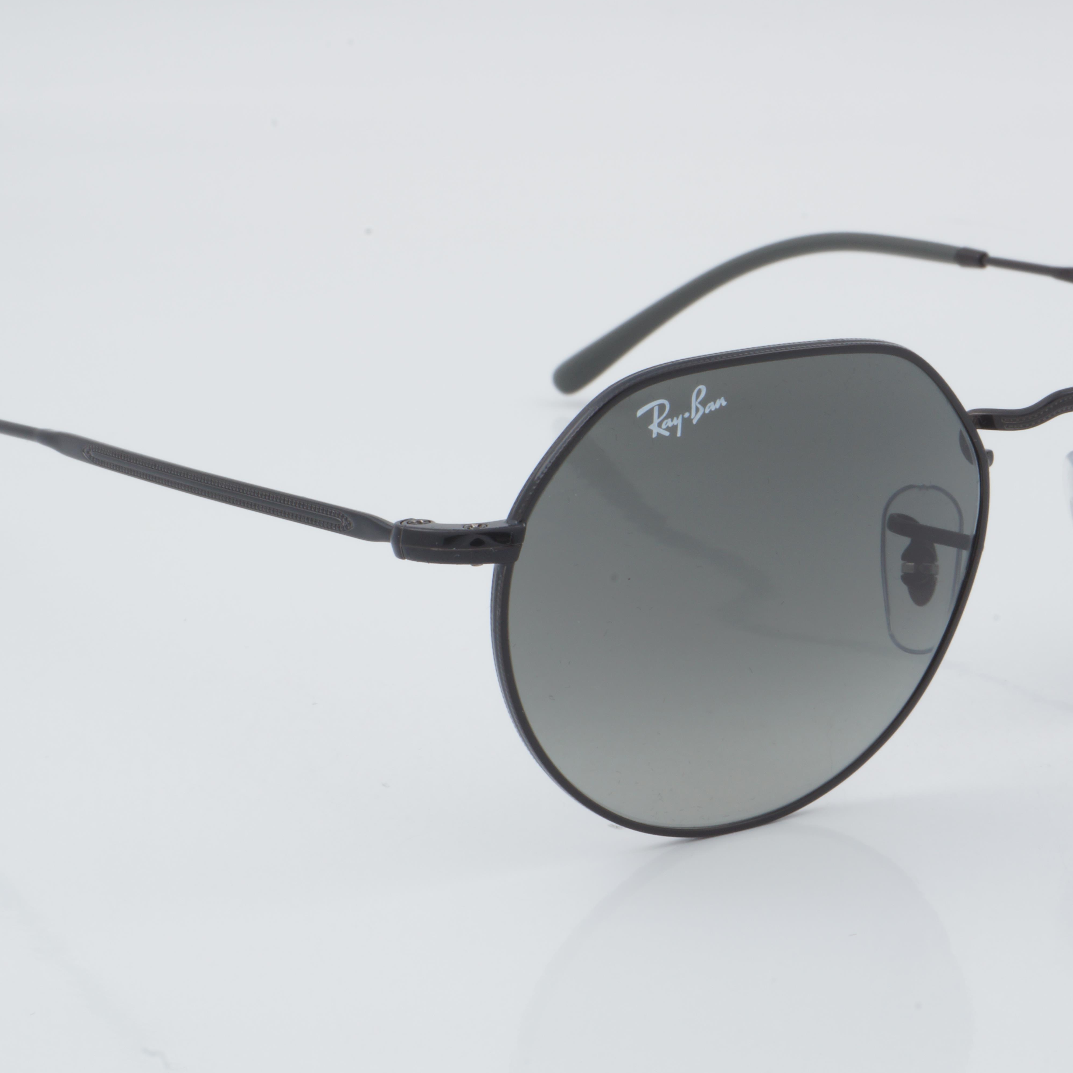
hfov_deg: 18.1
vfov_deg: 18.1
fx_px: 3367
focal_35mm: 96
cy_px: 535
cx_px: 665
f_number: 32
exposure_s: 1/3
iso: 100
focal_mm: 50
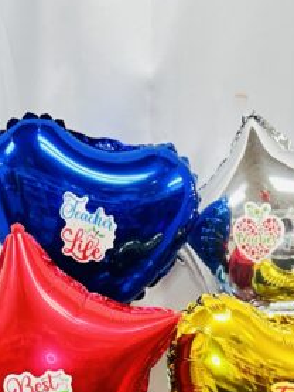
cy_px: 549
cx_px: 150
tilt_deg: -12.7
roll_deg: -3.2
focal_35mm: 75
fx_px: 849
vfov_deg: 22.4
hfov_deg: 19.7
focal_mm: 5.7
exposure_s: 1/60
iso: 400
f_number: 1.5
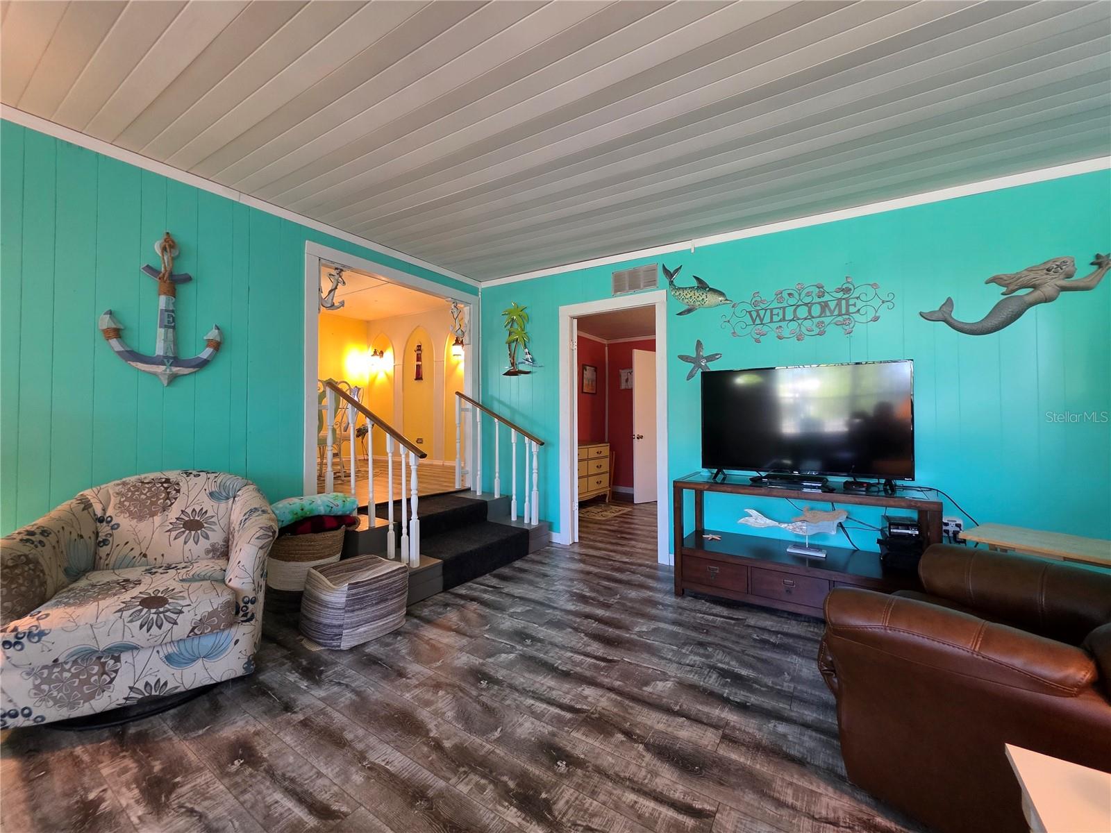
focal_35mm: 13
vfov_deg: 89.9
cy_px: 416
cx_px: 556
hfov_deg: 106.2
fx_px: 417
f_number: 1.9
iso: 320
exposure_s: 1/60
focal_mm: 2.2
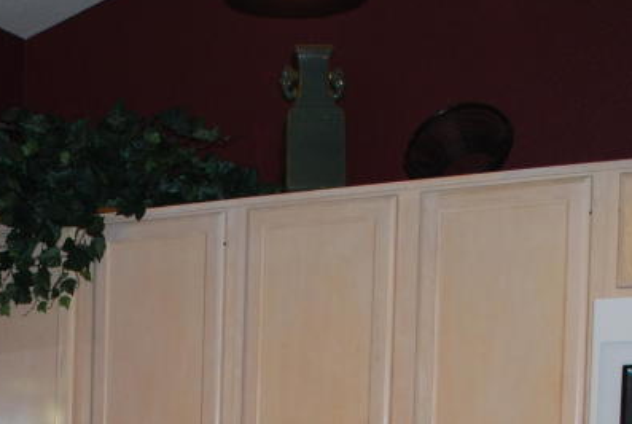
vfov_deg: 16.3
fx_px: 1371
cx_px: 99
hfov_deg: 25.4
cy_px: 607
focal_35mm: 78
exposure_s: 1/60
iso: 200
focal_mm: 18
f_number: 3.5
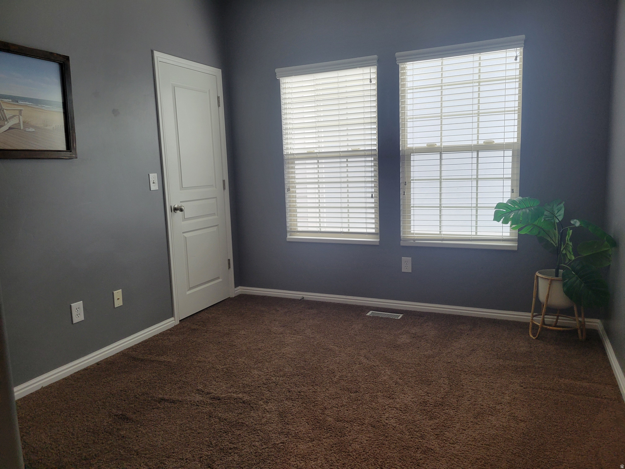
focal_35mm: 26
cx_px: 312
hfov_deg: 67.3
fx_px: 469
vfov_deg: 53.1
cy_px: 234
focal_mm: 5.4
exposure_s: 1/120
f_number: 1.8
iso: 200
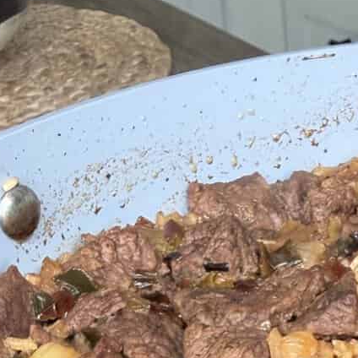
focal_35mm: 80
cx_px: 344
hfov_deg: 21.0
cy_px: 609
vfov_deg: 18.0
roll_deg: +2.7
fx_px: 936
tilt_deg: -41.4
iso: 125
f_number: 2.2
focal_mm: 2.22
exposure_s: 1/120
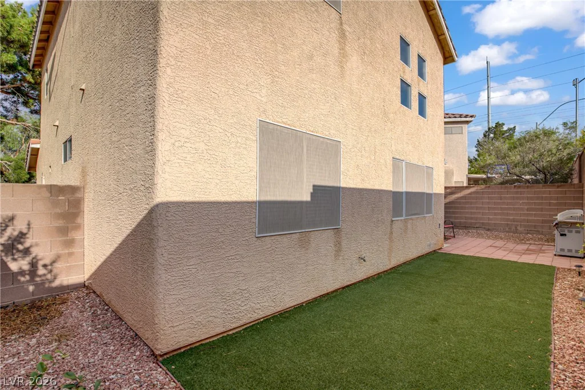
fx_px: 276
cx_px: 292
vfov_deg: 70.5
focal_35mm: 17
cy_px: 195
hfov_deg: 93.3
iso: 320
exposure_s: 1/1600
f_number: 8
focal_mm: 17
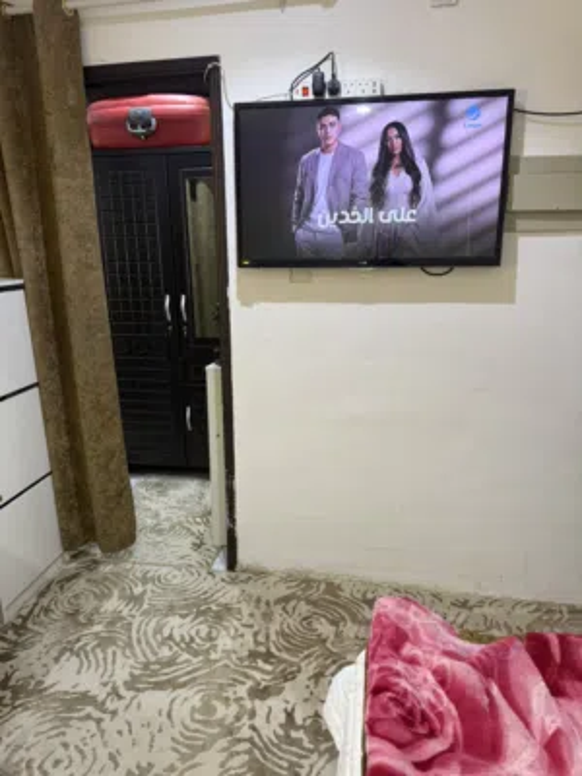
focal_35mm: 24
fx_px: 538
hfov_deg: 56.8
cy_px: 388
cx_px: 291
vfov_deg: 71.6
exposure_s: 1/50
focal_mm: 6.76
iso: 200
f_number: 1.78
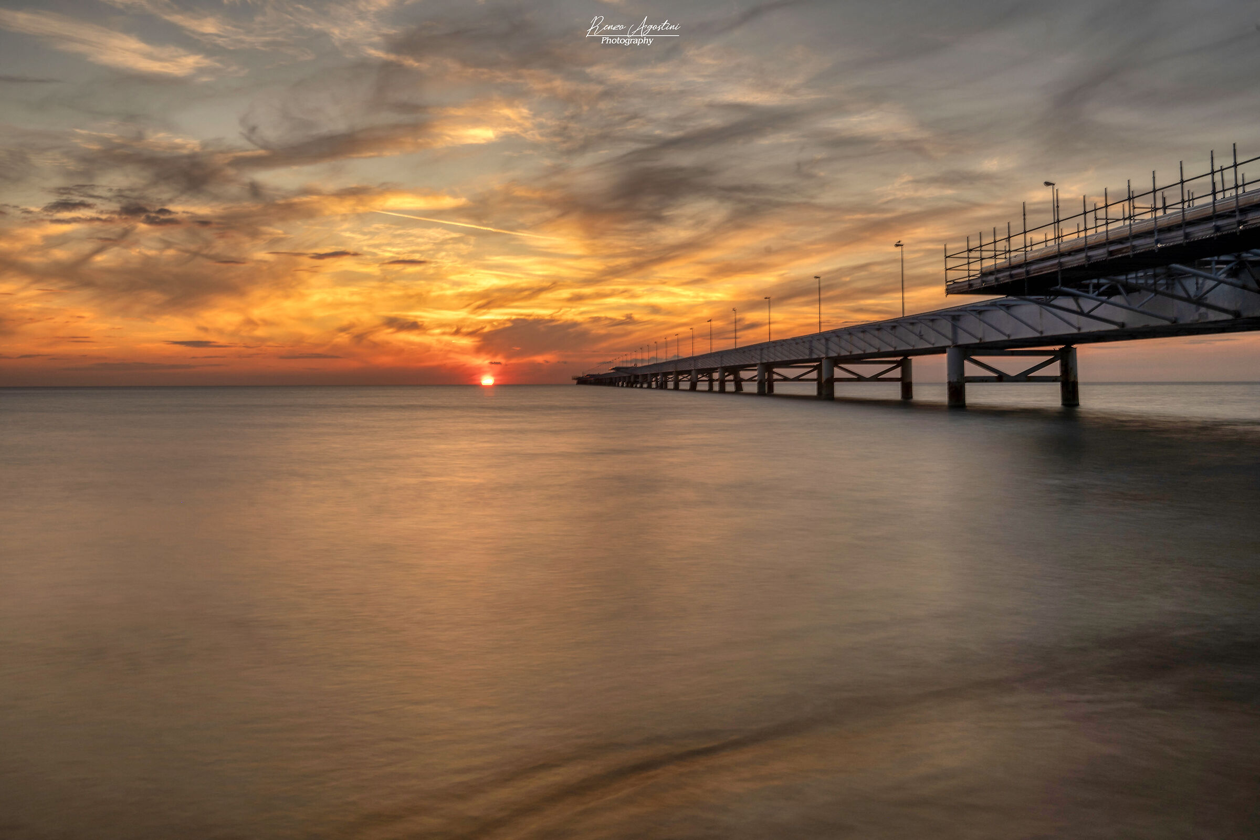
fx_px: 1050
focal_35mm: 30
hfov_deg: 61.9
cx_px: 630
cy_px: 420
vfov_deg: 43.6
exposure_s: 8
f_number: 13
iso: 100
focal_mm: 30
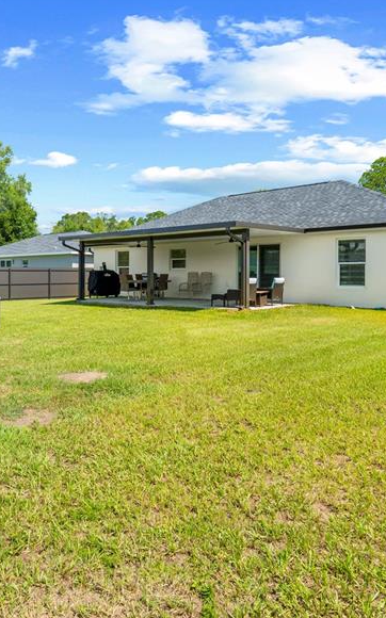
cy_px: 282
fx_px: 455
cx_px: 142
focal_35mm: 27
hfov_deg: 45.5
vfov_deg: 68.3
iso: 250
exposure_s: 1/60
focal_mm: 10
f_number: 8
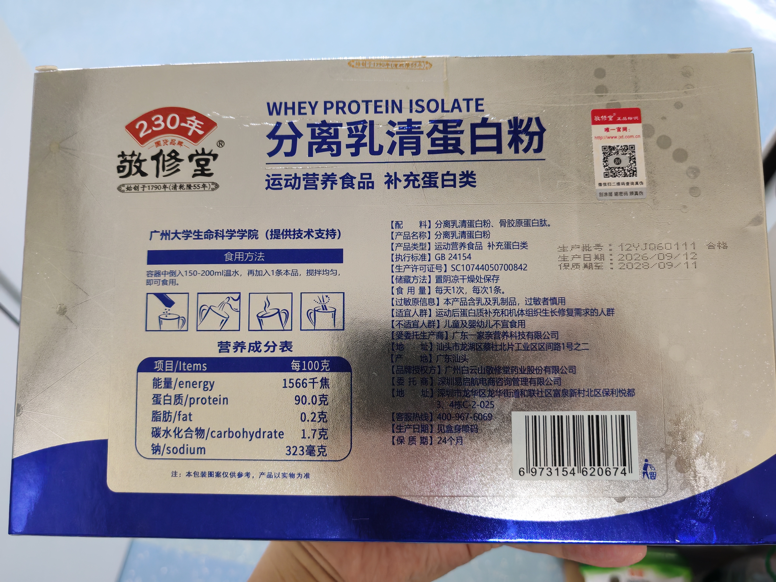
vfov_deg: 51.4
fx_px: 605
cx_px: 388
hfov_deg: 65.3
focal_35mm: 27
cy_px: 291
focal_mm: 5.52
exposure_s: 1/100
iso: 640
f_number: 1.95
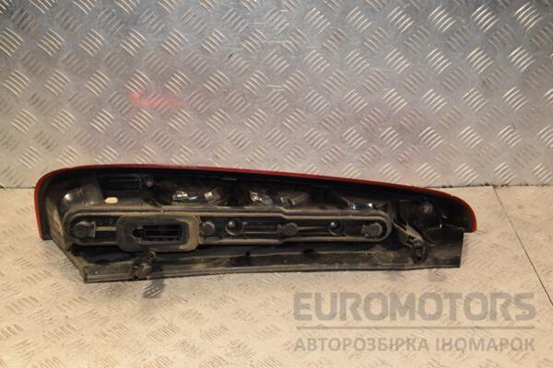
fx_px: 806
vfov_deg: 25.8
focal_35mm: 52
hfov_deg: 37.9
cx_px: 276
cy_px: 184
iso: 800
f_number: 6.3
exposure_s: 1/200
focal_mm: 35
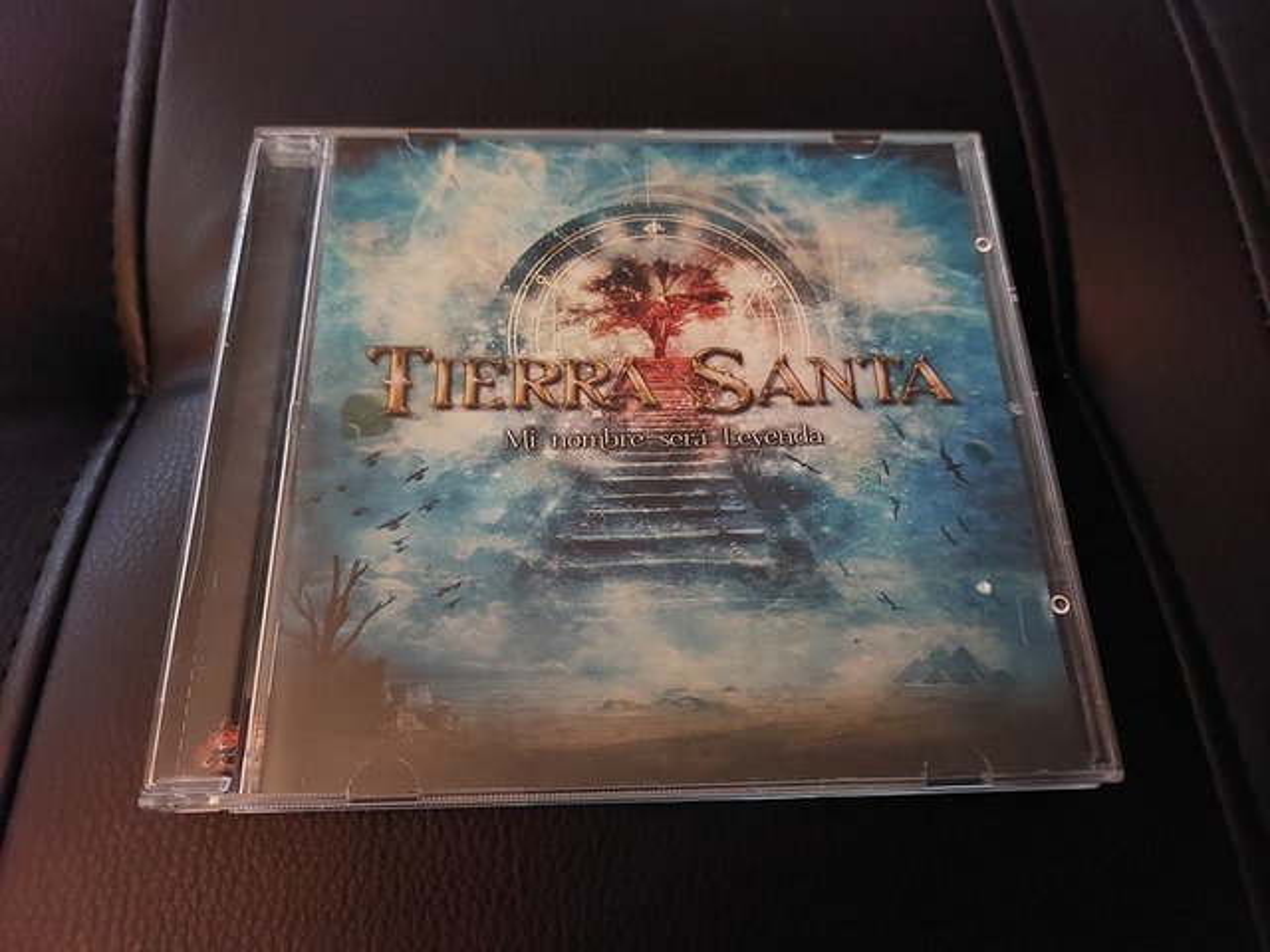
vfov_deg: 54.9
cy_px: 476
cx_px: 635
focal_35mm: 25
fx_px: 917
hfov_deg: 69.4
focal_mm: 5.23
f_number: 1.8
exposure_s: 1/25
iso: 1600
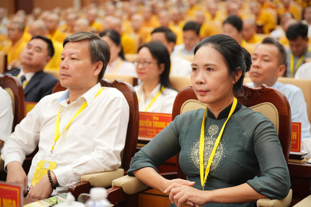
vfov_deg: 18.9
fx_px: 622
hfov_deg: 28.1
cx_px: 156
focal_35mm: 72
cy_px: 104
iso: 1600
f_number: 2.8
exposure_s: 1/125
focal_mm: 72
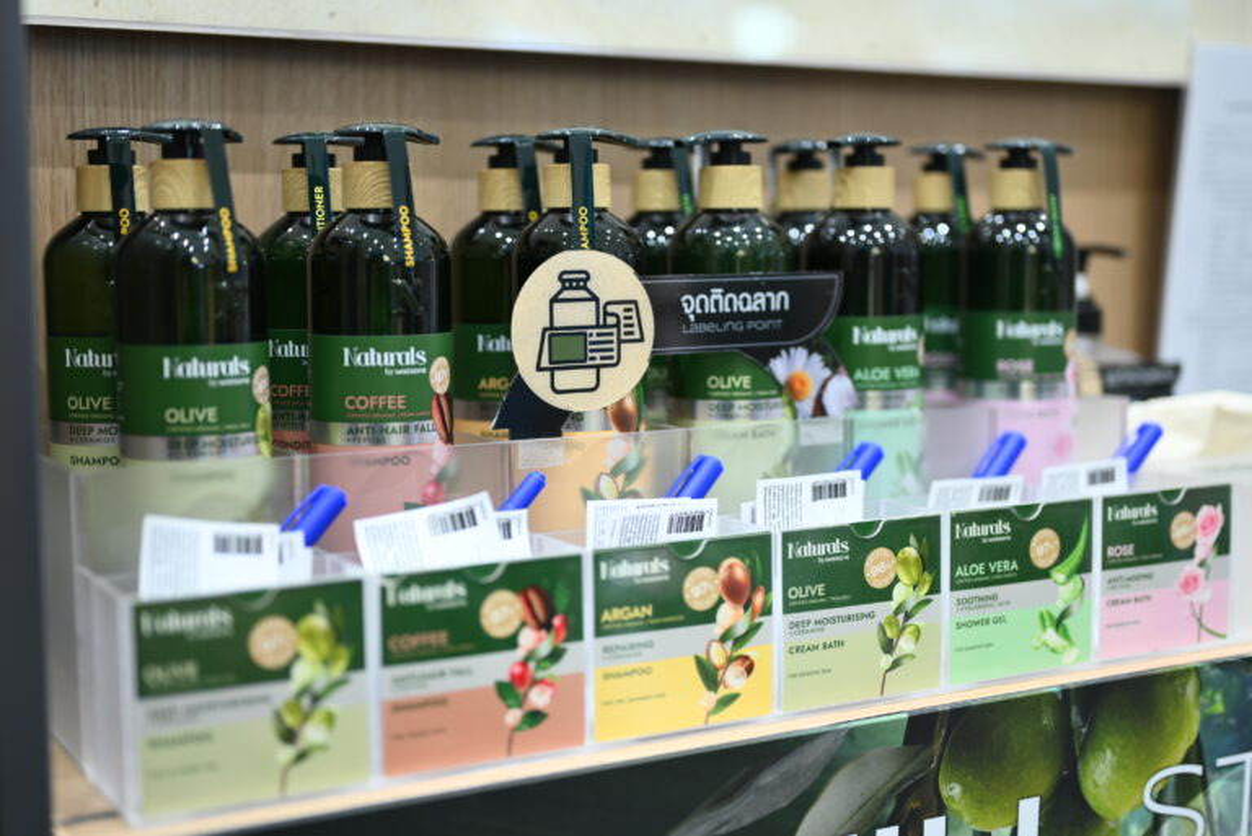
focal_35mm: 50
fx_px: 1740
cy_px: 418
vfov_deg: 27.0
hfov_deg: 39.6
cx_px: 626
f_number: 1.8
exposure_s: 1/125
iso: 250
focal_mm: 50
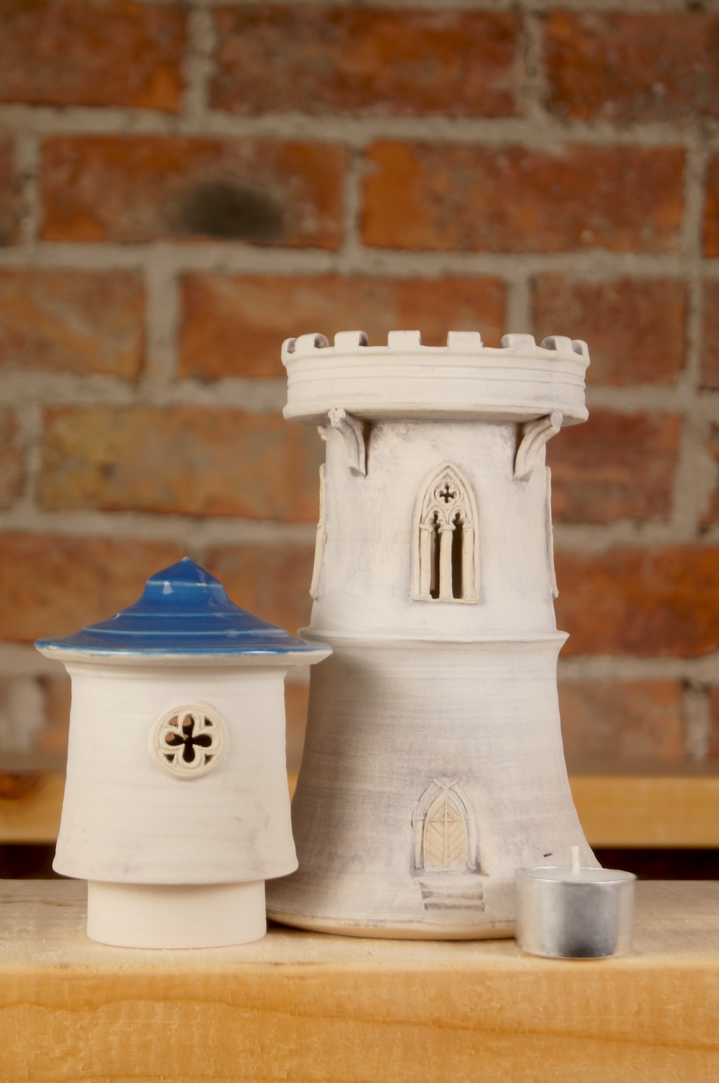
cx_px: 357
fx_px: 2507
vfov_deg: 24.4
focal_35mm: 84
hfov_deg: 16.3
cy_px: 540
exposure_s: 1/160
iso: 100
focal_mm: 55
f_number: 5.6
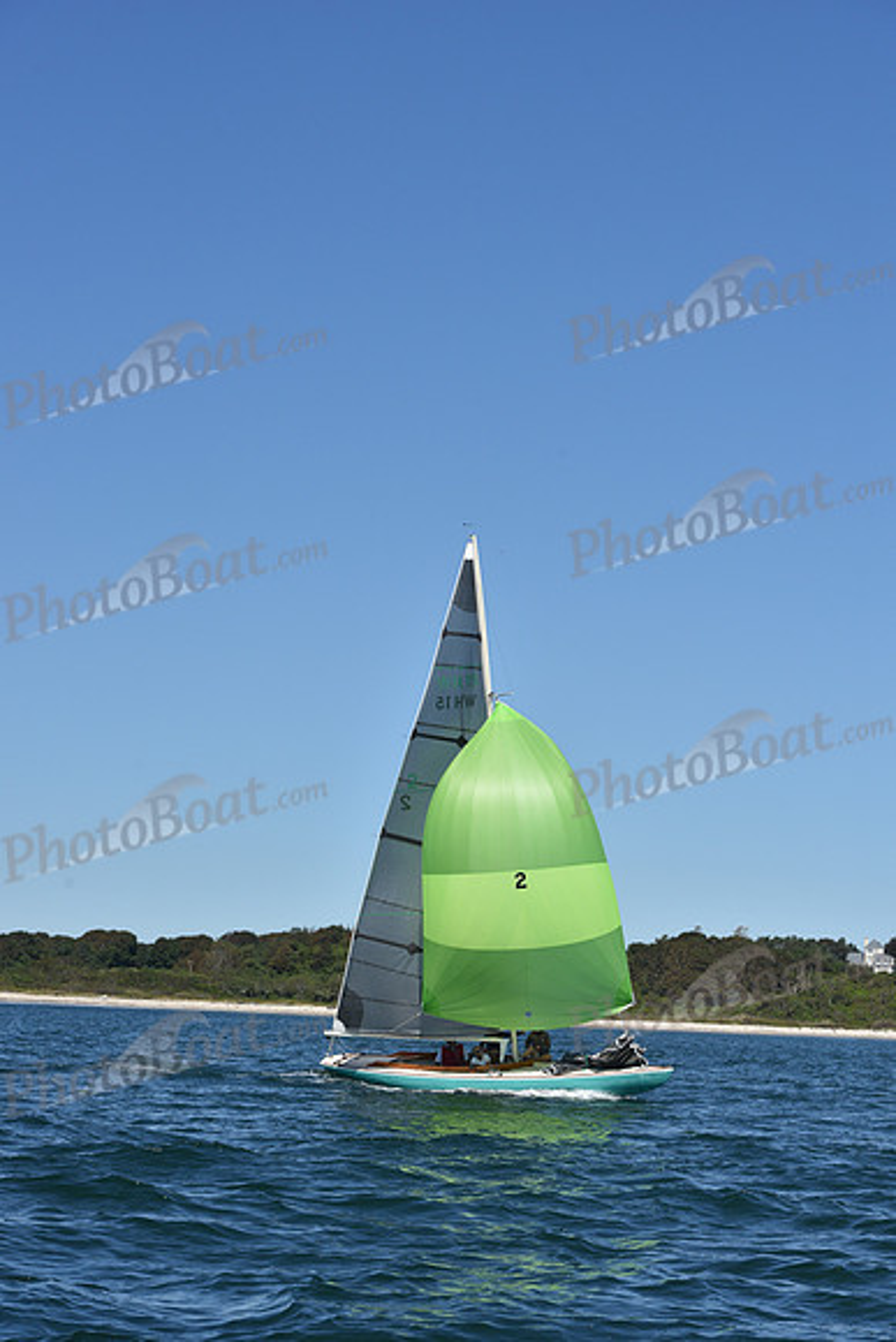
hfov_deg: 17.5
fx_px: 2910
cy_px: 671
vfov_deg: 26.0
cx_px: 448
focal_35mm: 78
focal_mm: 78
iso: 250
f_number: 9
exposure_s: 1/1250
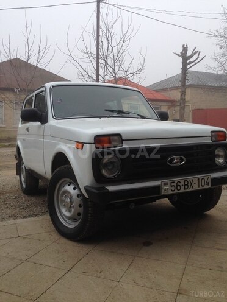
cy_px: 151
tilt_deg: -5.0
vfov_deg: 55.4
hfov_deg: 42.9
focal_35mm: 33
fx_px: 289
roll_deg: -3.2
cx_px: 114
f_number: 2.4
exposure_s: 1/120
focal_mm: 4.12
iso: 64
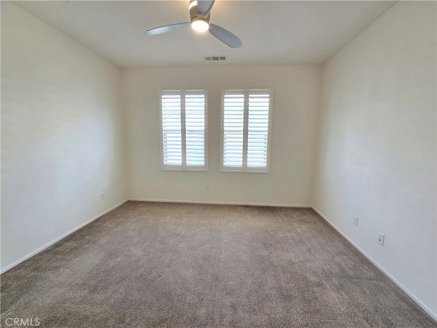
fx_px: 164
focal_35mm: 13
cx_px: 218
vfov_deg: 89.9
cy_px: 164
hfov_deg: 106.2
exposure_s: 1/60
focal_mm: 2.2
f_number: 2.2
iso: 50
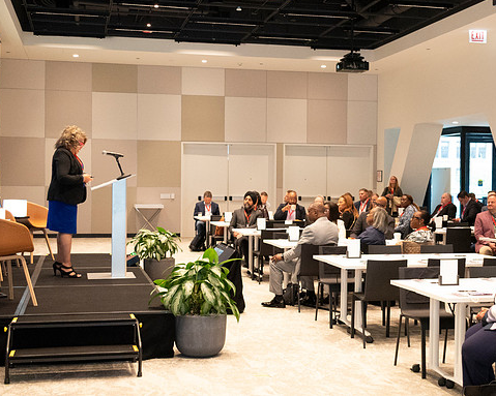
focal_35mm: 58
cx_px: 295
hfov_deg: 32.4
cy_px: 197
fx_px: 851
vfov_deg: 26.2
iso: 5000
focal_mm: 34
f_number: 5.6
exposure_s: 1/80
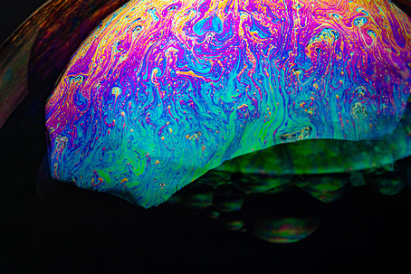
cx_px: 194
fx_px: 1313
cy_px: 120
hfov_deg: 17.8
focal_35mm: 115
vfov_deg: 11.9
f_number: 22
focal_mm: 90
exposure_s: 1/50
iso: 100
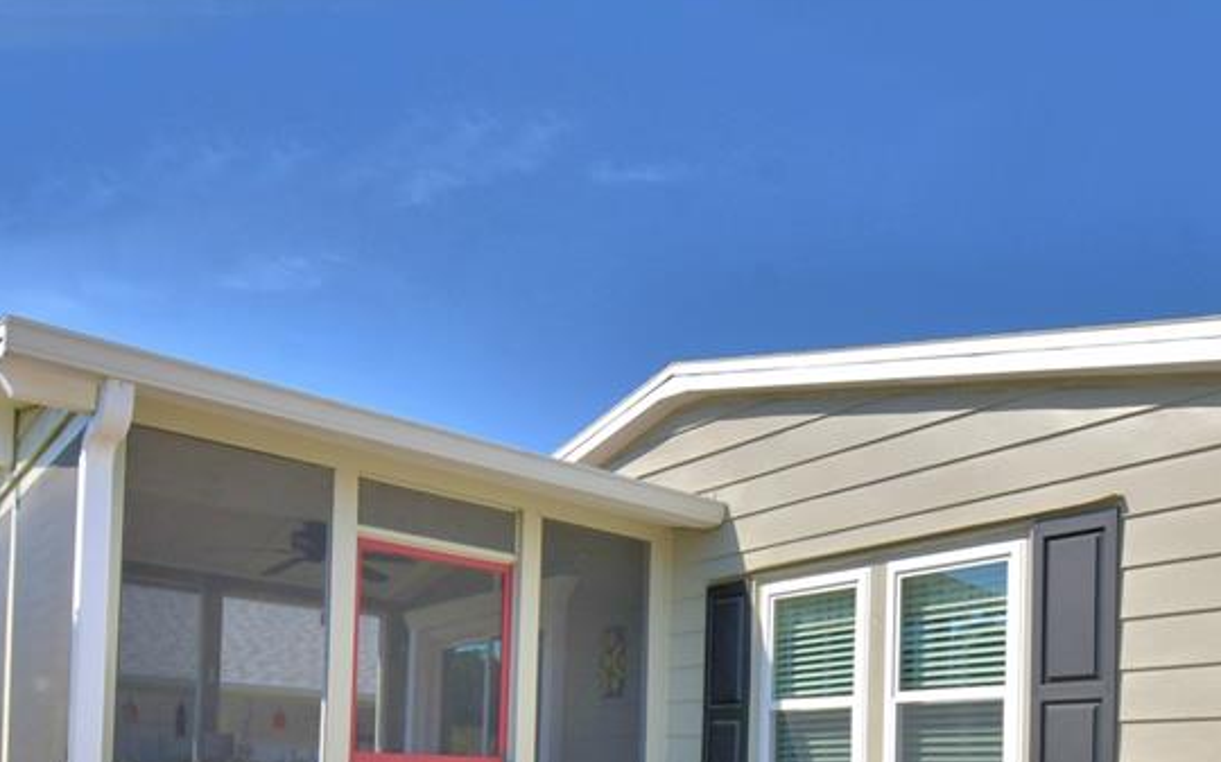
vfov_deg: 38.5
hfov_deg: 64.2
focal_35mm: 29
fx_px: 965
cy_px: 753
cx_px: 719
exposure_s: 1/250
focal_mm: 10
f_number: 11
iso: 100
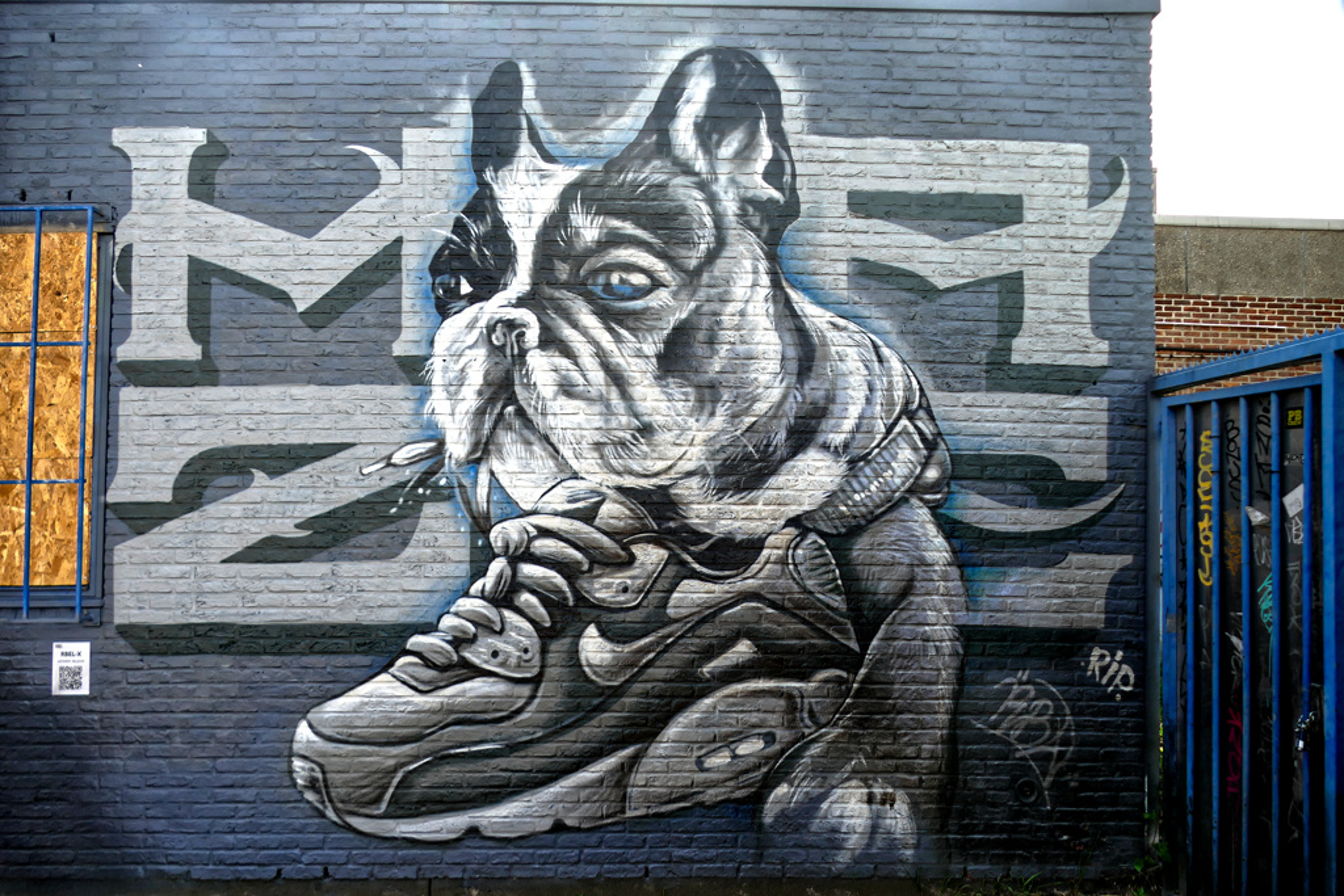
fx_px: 933
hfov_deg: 71.5
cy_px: 448
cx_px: 672
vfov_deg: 51.3
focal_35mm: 25
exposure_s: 1/640
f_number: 2.8
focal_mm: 9.1
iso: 125
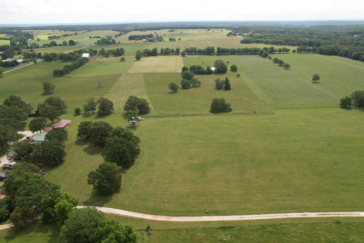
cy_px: 122
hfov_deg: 78.6
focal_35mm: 22
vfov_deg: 57.2
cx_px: 182
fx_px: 222
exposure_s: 1/160
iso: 100
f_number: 2.8
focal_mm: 8.38
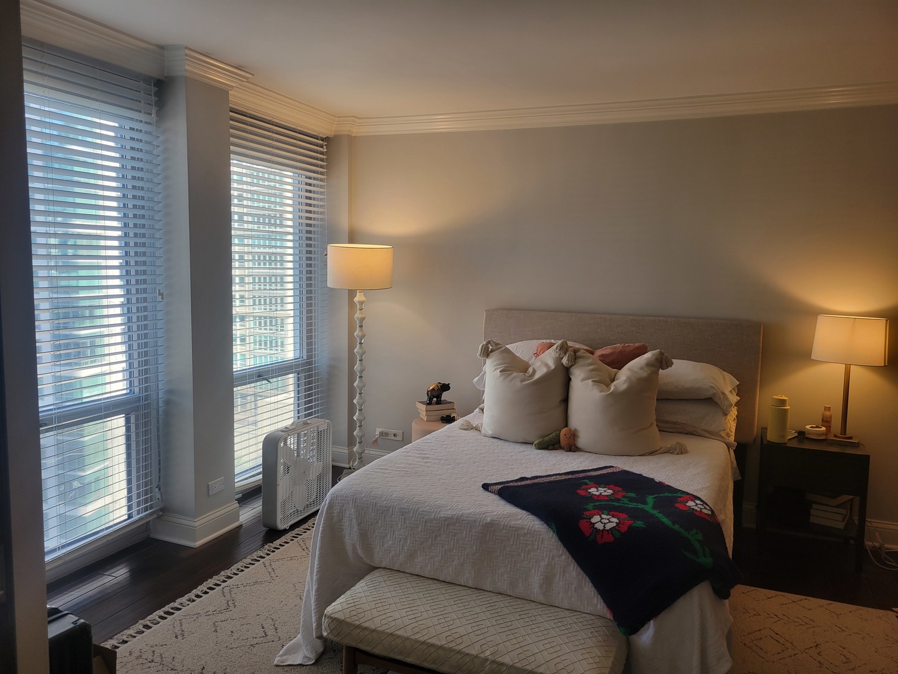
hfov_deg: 67.3
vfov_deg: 53.1
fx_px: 674
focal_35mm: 26
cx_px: 449
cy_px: 337
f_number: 1.8
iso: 50
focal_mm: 5.4
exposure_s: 1/120
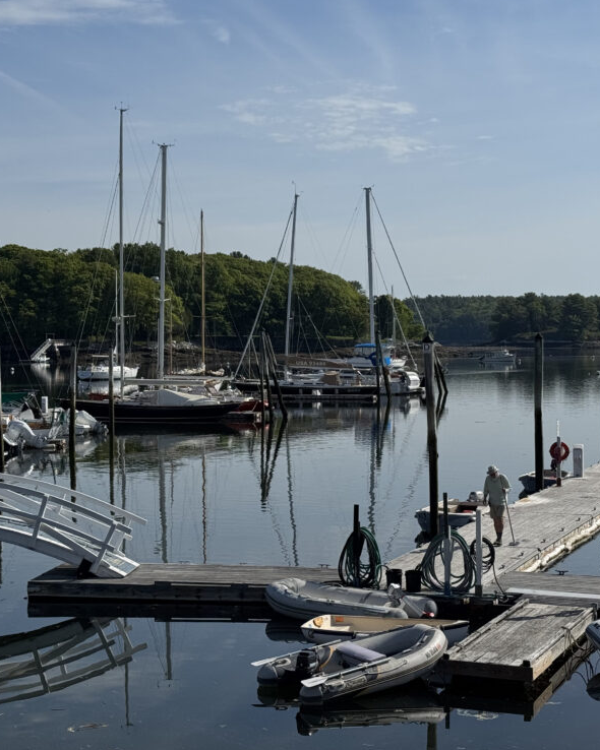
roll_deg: +0.2
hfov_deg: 23.5
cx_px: 263
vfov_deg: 29.1
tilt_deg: -1.9
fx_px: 1443
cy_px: 370
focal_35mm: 65
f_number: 1.78
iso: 80
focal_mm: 6.76
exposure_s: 1/9009
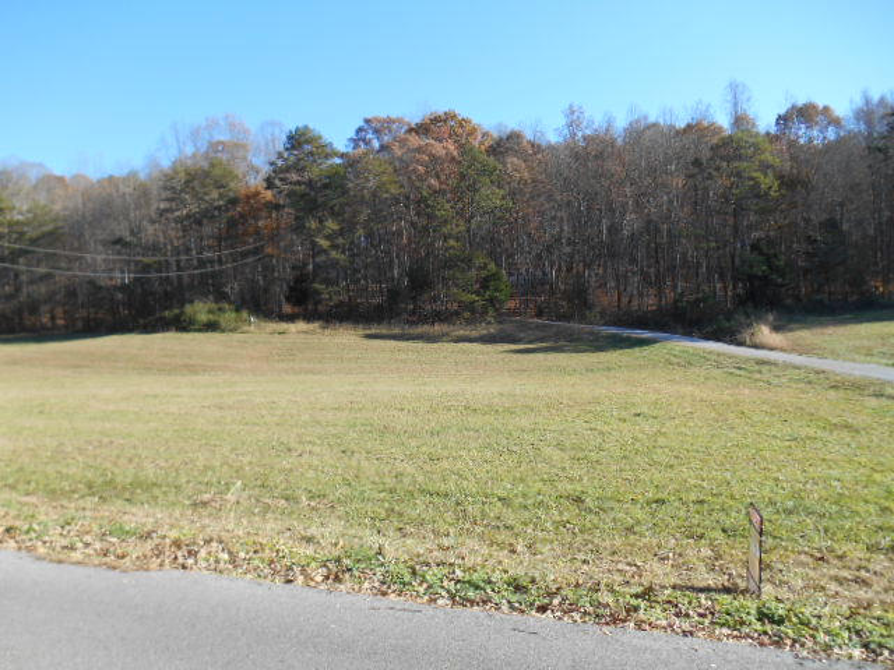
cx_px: 447
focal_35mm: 26
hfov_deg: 67.3
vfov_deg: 53.1
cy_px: 335
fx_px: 671
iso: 80
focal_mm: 4.7
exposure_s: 1/320
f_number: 3.4
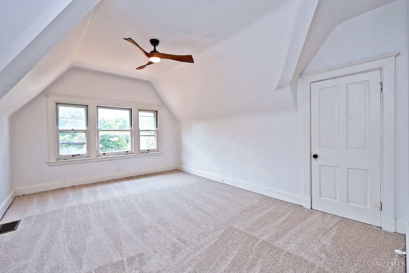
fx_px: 170
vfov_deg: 77.3
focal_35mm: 15
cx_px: 204
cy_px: 136
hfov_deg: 100.4
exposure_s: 1/125
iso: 200
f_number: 5.6
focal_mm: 15
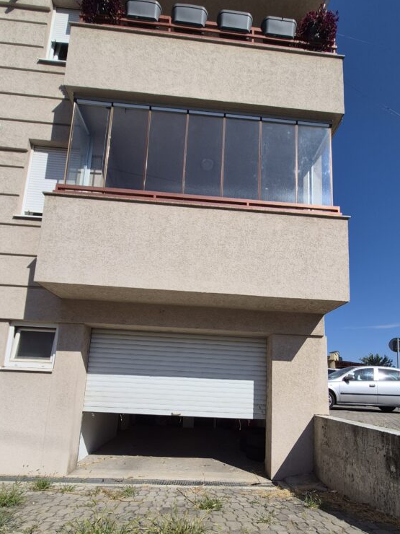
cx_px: 206
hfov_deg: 71.6
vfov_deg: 85.4
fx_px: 277
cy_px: 345
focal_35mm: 18
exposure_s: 1/3088
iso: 40
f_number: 2.2
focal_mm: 1.74
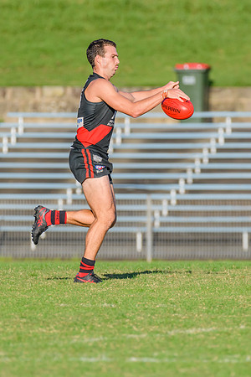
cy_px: 192
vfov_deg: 2.4
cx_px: 160
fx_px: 8970
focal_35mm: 858
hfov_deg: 1.6
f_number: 7.1
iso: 800
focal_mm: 450
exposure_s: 1/2000
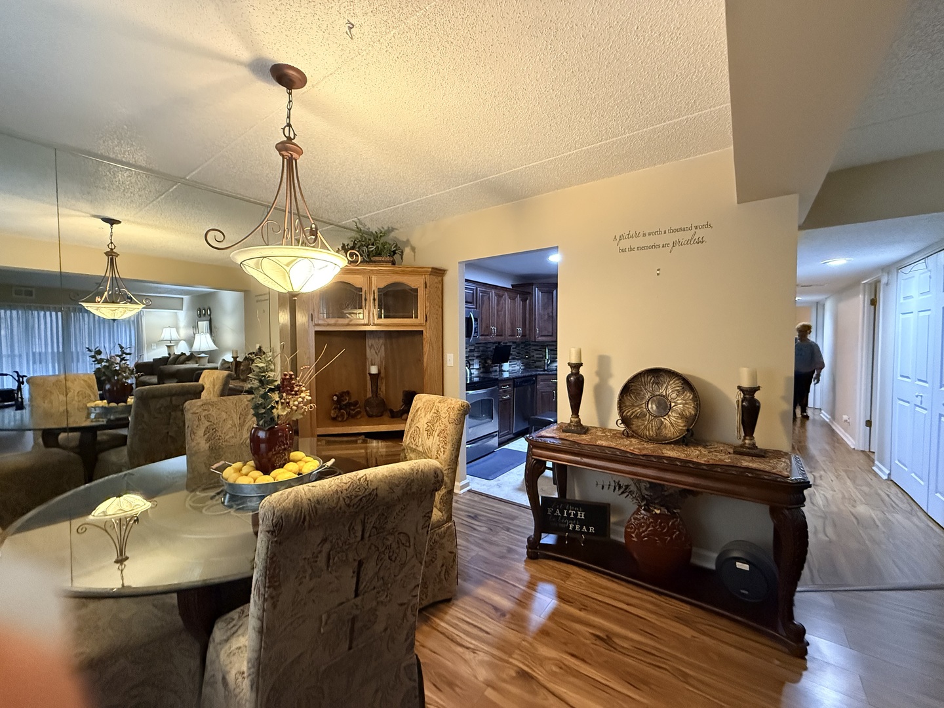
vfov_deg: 85.7
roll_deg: +0.7
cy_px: 354
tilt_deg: -1.6
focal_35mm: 14
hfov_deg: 102.1
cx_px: 472
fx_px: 382
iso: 1000
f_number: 2.2
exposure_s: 1/60
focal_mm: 2.22
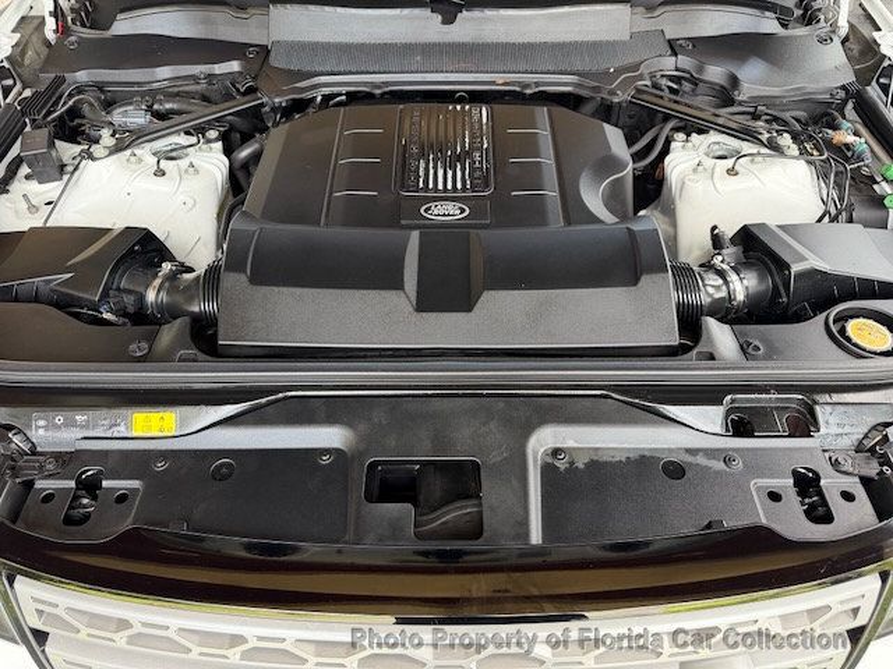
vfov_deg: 56.8
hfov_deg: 71.6
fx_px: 619
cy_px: 334
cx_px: 446
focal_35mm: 24
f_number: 1.78
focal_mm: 6.76
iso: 200
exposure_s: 1/230
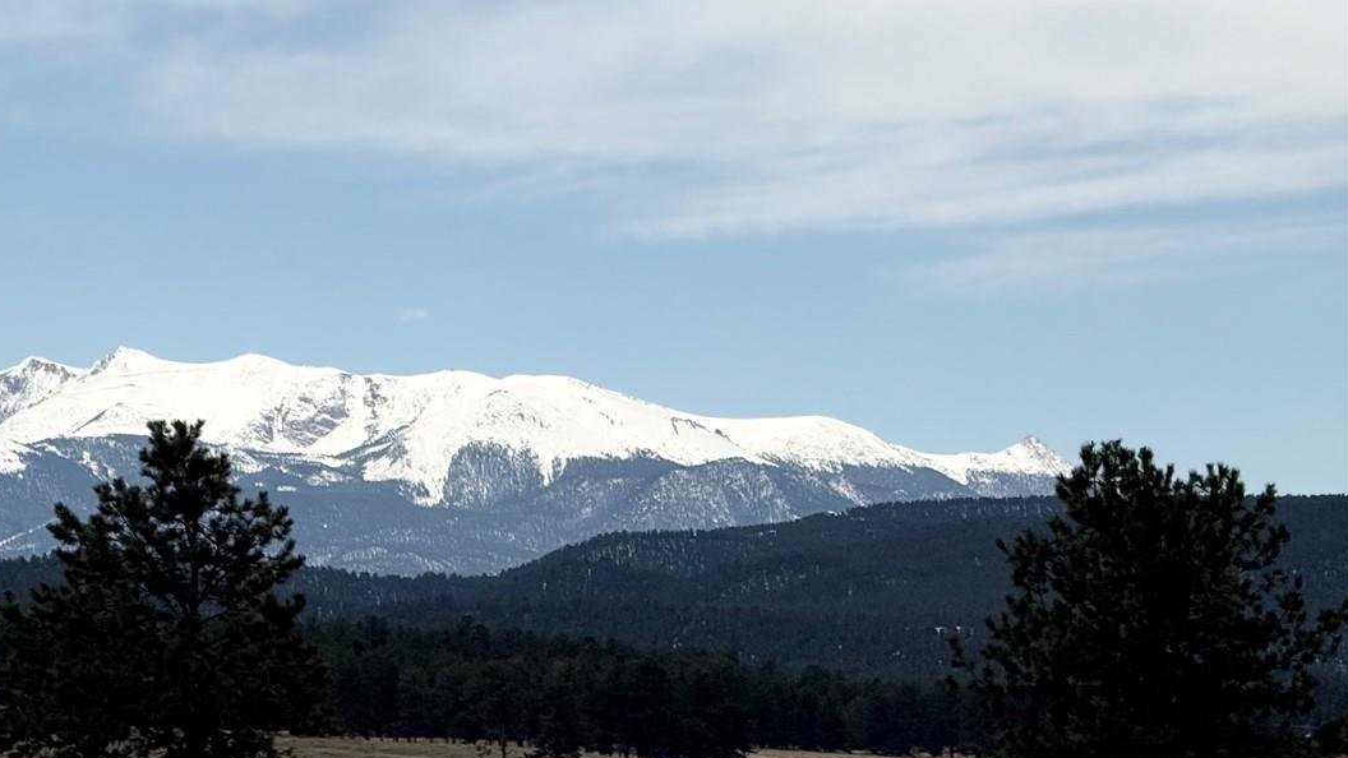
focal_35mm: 198
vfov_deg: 6.1
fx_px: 7077
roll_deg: -0.1
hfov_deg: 10.9
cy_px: 245
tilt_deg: +4.3
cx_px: 332
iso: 40
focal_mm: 15.66
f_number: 2.8
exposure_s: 1/3058
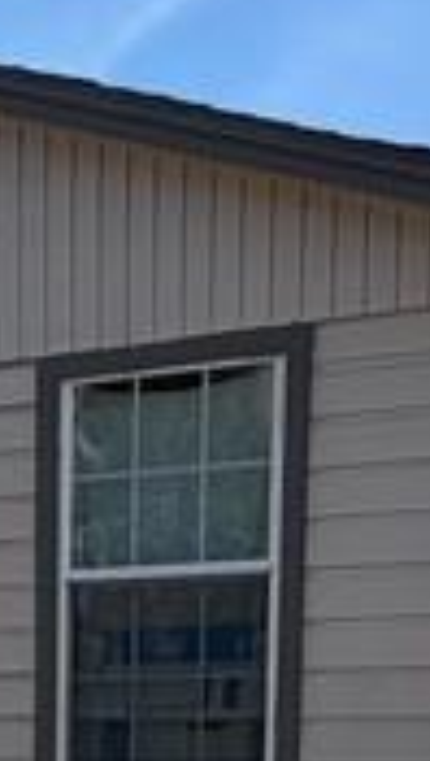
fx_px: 1796
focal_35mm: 89
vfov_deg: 22.1
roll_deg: +1.8
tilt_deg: -7.6
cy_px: 909
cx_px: -439
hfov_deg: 12.1
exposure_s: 1/770
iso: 32
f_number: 2.2
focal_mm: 2.22
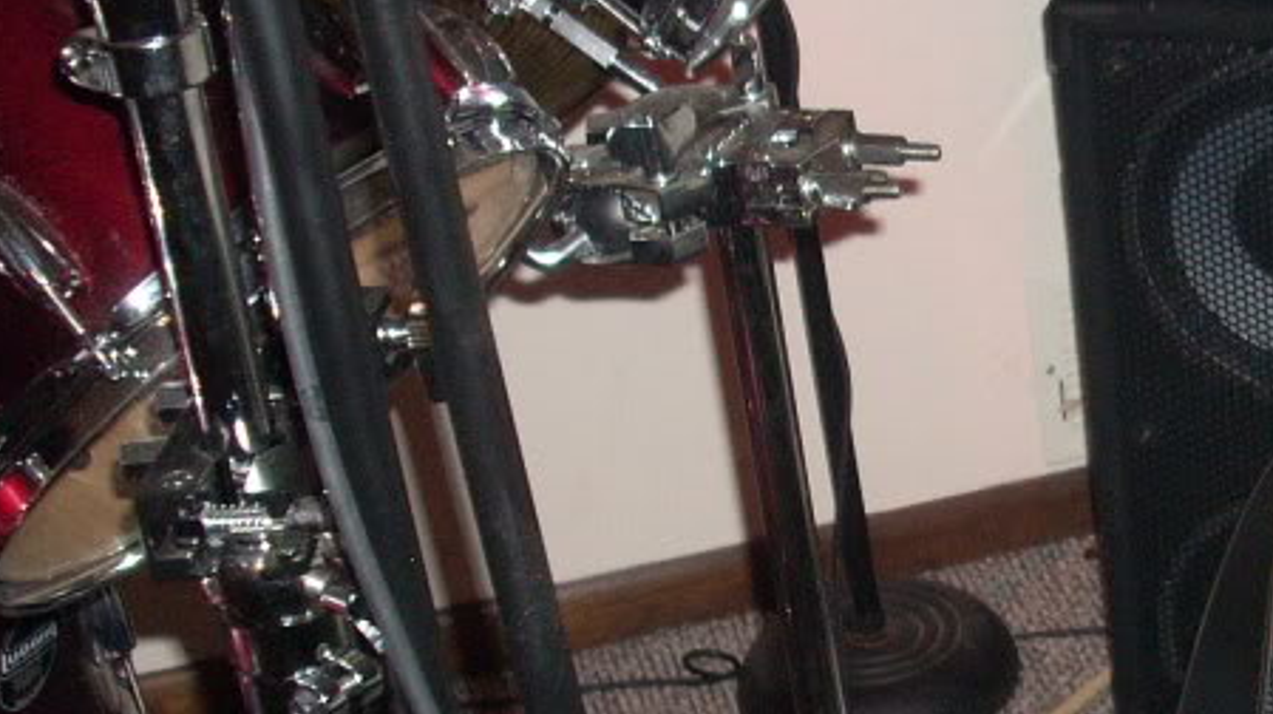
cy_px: 332
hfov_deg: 22.1
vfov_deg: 13.1
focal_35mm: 92
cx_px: 1341
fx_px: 3104
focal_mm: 6.2
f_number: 2.8
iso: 200
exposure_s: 1/60
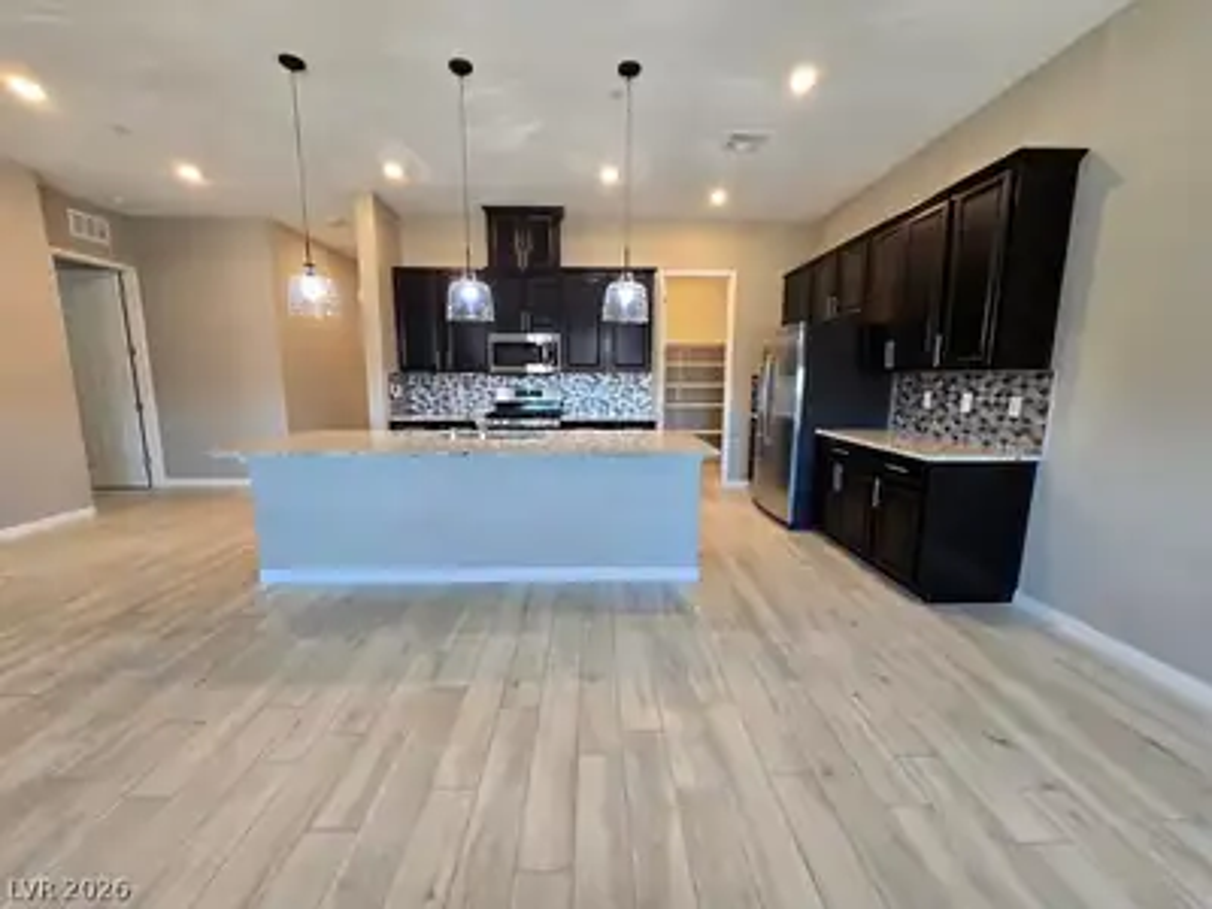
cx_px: 606
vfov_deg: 89.9
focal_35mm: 13
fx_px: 455
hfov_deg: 106.2
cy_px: 454
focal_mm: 2.2
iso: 250
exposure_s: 1/60
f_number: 2.2
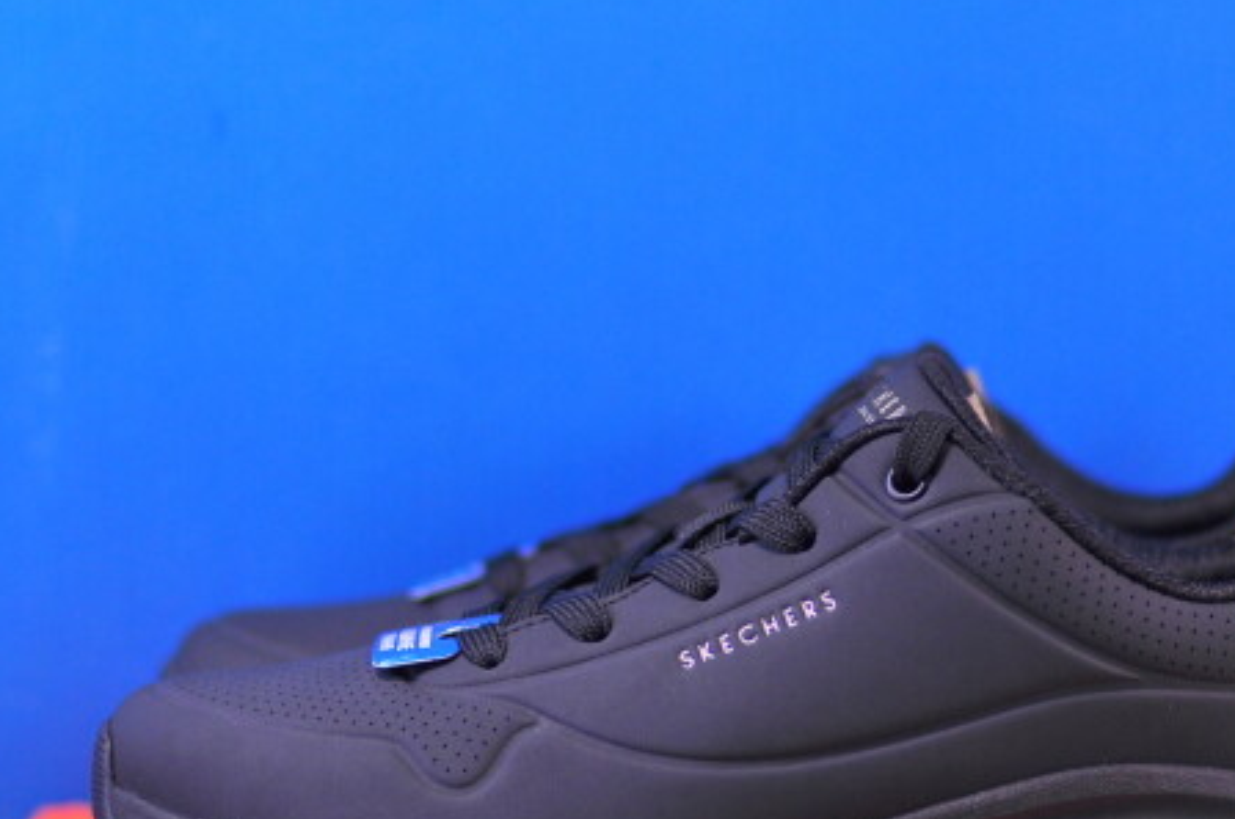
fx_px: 4589
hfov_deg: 15.3
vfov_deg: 10.2
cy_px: 423
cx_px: 786
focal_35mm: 134
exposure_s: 1/320
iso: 250
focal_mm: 50
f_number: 2
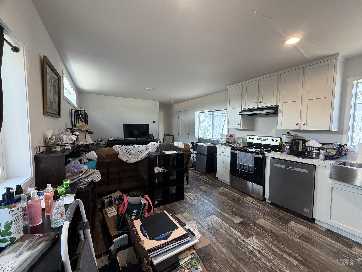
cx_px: 181
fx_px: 146
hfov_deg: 102.1
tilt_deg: -3.7
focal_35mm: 14
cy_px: 136
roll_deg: -0.1
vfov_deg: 85.7
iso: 320
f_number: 2.2
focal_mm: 2.22
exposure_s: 1/120
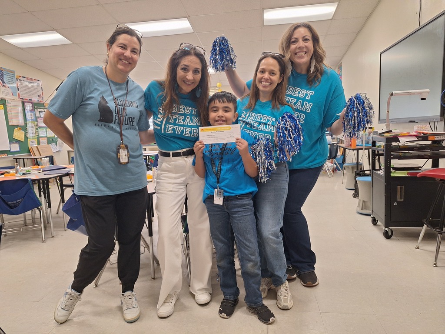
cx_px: 222
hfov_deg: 73.9
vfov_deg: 58.9
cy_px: 167
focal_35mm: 23
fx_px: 296
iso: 200
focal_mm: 5.54
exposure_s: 1/40
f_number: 1.8
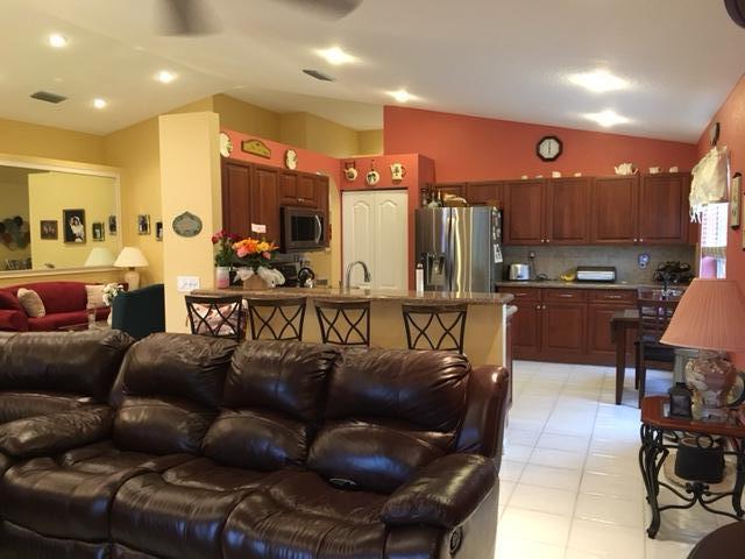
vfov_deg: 48.2
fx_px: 624
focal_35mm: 29
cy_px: 280
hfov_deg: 61.7
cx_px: 372
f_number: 2.2
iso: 200
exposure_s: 1/20
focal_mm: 4.15
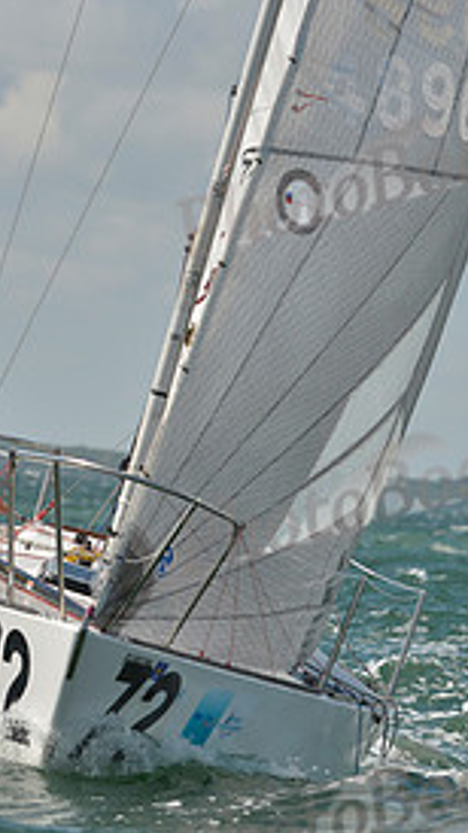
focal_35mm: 443
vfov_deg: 4.9
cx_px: 21
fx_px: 9779
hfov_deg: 2.7
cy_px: 382
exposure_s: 1/1250
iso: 200
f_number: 6.3
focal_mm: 200
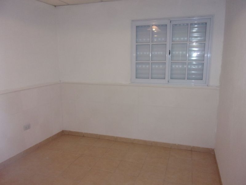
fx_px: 199
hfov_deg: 63.4
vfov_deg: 49.7
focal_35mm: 28
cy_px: 92
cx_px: 123
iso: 320
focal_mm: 5.1
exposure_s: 1/34
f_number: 3.9
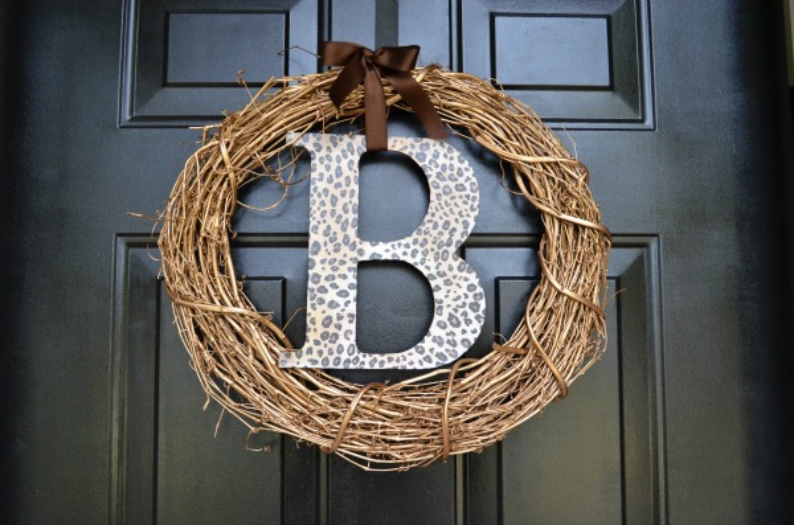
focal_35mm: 36
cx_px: 397
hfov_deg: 53.2
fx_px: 792
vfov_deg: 36.7
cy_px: 262
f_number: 6.3
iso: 800
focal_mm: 24
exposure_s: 1/160
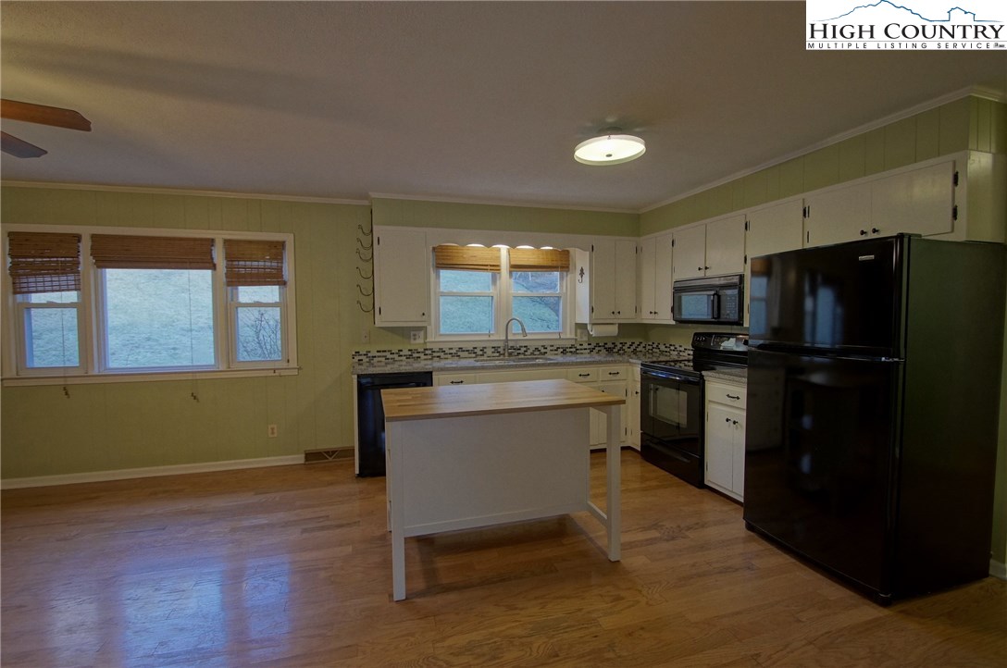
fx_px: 419
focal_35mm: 15
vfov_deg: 77.1
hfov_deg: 100.5
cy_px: 334
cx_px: 504
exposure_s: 1/50
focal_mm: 10
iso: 800
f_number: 5
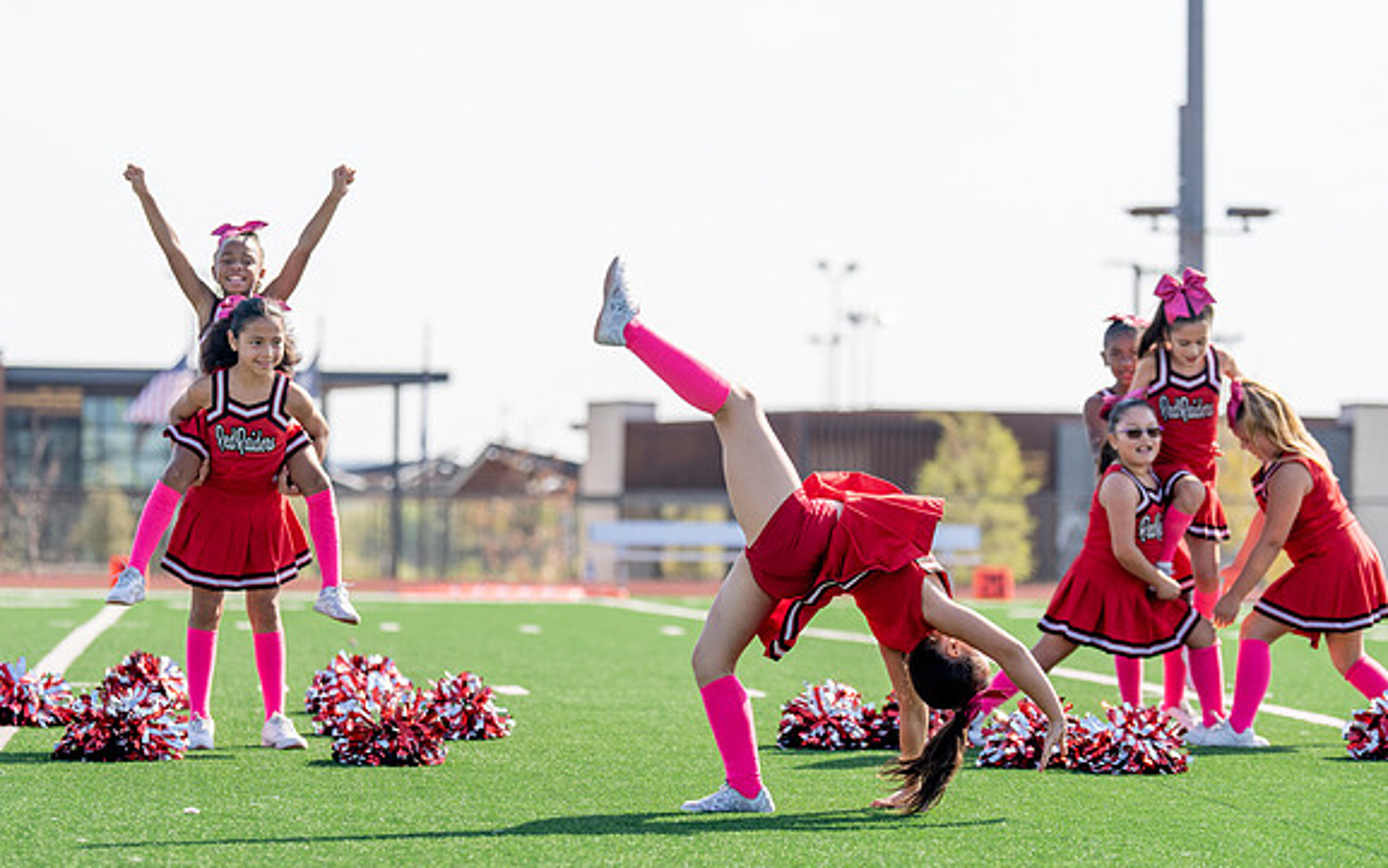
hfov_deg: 15.9
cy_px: 470
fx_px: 4957
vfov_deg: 10.0
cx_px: 641
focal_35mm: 131
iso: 100
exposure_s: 1/1250
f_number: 2.8
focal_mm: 115
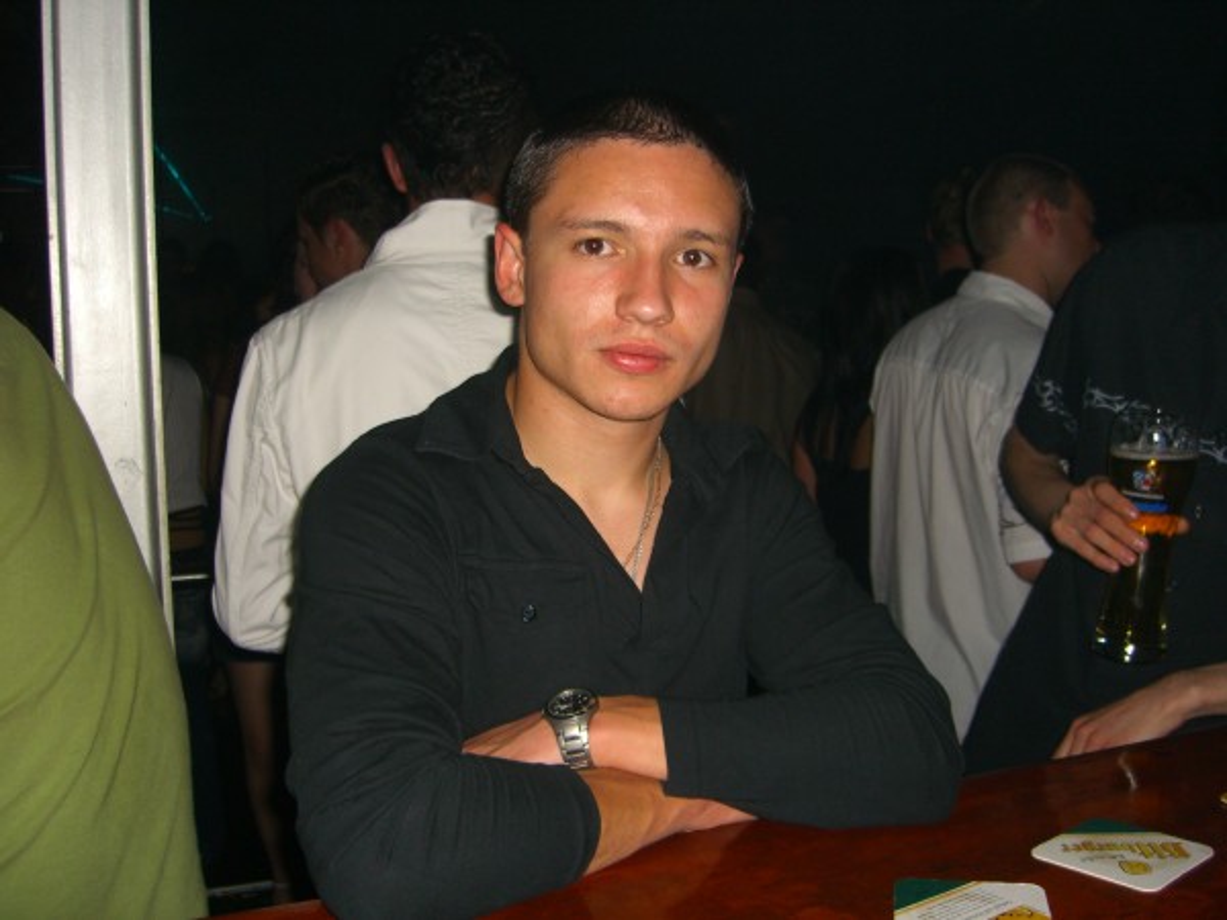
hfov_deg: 49.0
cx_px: 614
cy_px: 460
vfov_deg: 37.7
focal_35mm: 38
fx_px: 1347
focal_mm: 7.9
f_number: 2.8
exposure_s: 1/60
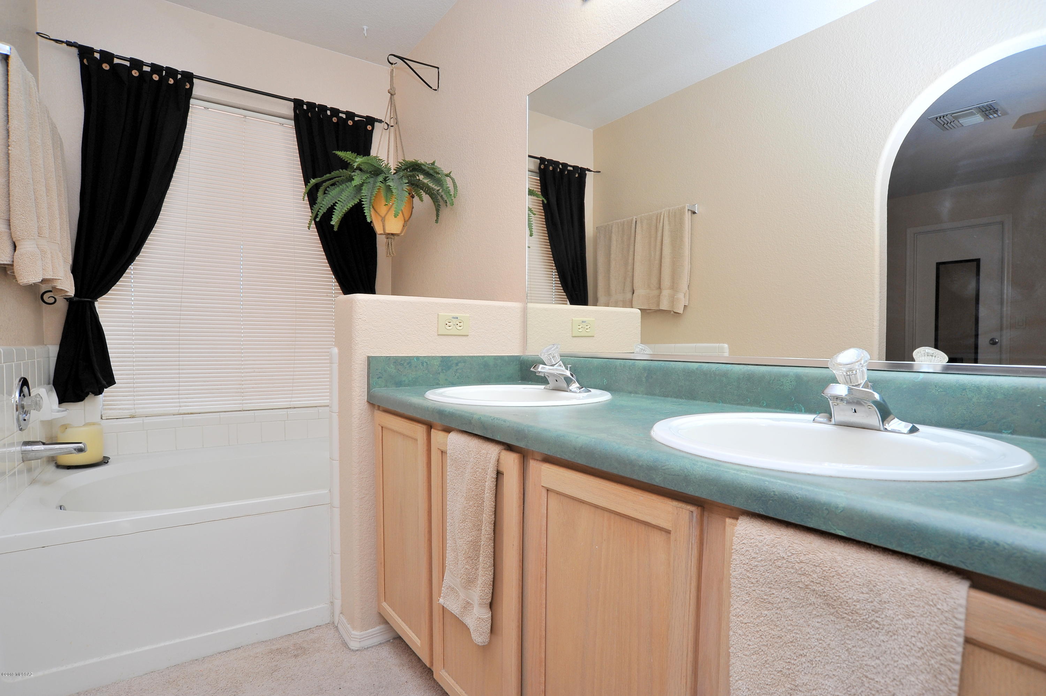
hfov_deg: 90.0
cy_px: 348
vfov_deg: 67.3
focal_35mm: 18
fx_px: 523
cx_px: 523
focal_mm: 18
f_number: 11
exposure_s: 1/30
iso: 640
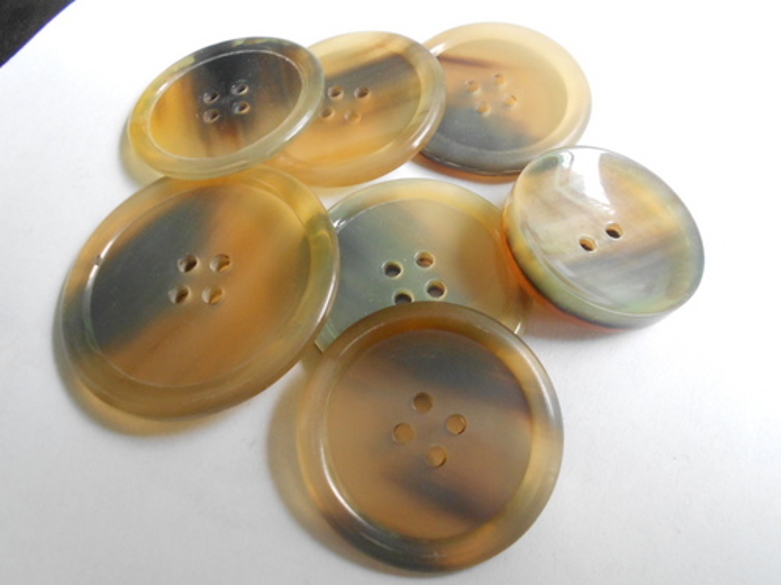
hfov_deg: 61.7
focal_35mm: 29
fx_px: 654
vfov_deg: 48.2
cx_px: 390
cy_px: 292
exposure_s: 1/30
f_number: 3.4
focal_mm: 5.1
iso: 250
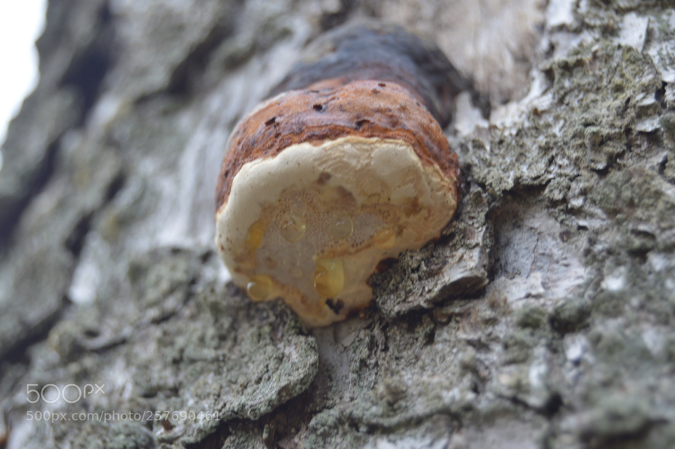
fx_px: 1546
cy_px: 224
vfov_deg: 16.5
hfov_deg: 24.6
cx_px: 338
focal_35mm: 82
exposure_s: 1/80
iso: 400
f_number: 5.6
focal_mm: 55
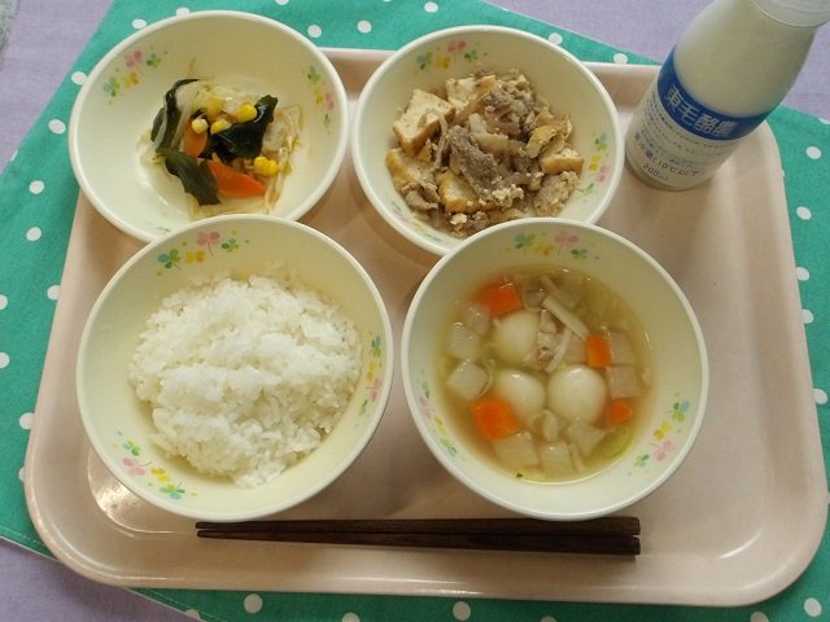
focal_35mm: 27
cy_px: 311
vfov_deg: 51.4
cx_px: 415
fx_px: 647
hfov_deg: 65.3
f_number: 10.4
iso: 809
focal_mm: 4.9
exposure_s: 1/60
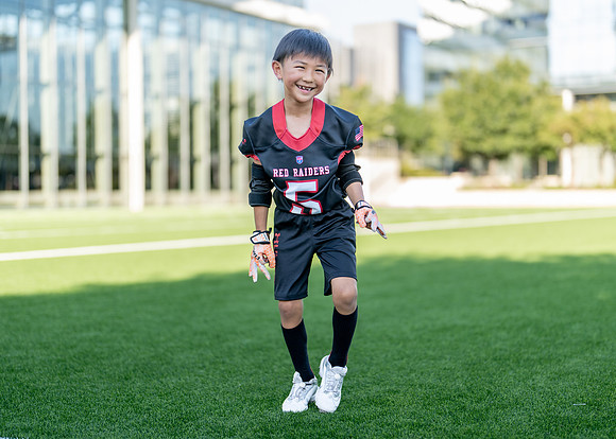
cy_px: 213
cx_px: 311
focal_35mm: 61
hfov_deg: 32.0
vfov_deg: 23.1
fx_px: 1075
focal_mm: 50
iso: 100
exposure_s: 1/1250
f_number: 1.2
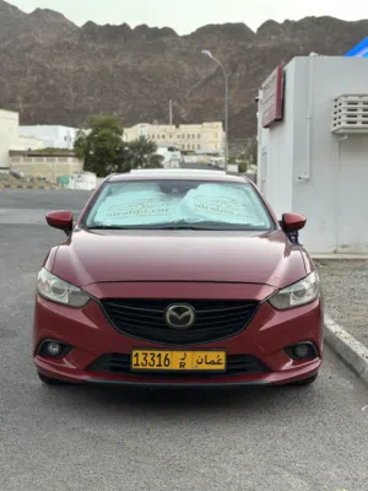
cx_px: 184
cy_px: 246
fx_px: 680
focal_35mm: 48
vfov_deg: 39.7
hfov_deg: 30.3
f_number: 1.78
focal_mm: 6.86
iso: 125
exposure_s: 1/50
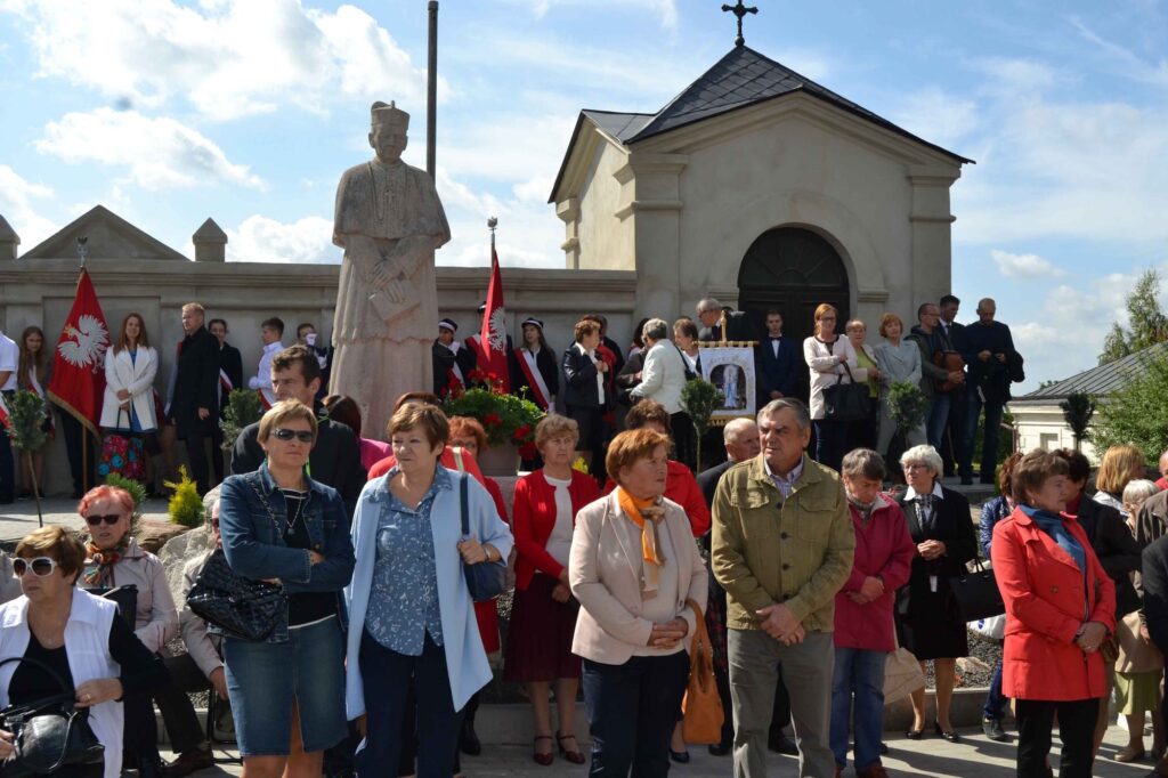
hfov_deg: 53.1
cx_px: 584
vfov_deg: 36.8
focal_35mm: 36
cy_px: 389
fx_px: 1168
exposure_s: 1/200
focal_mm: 24
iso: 100
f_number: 9
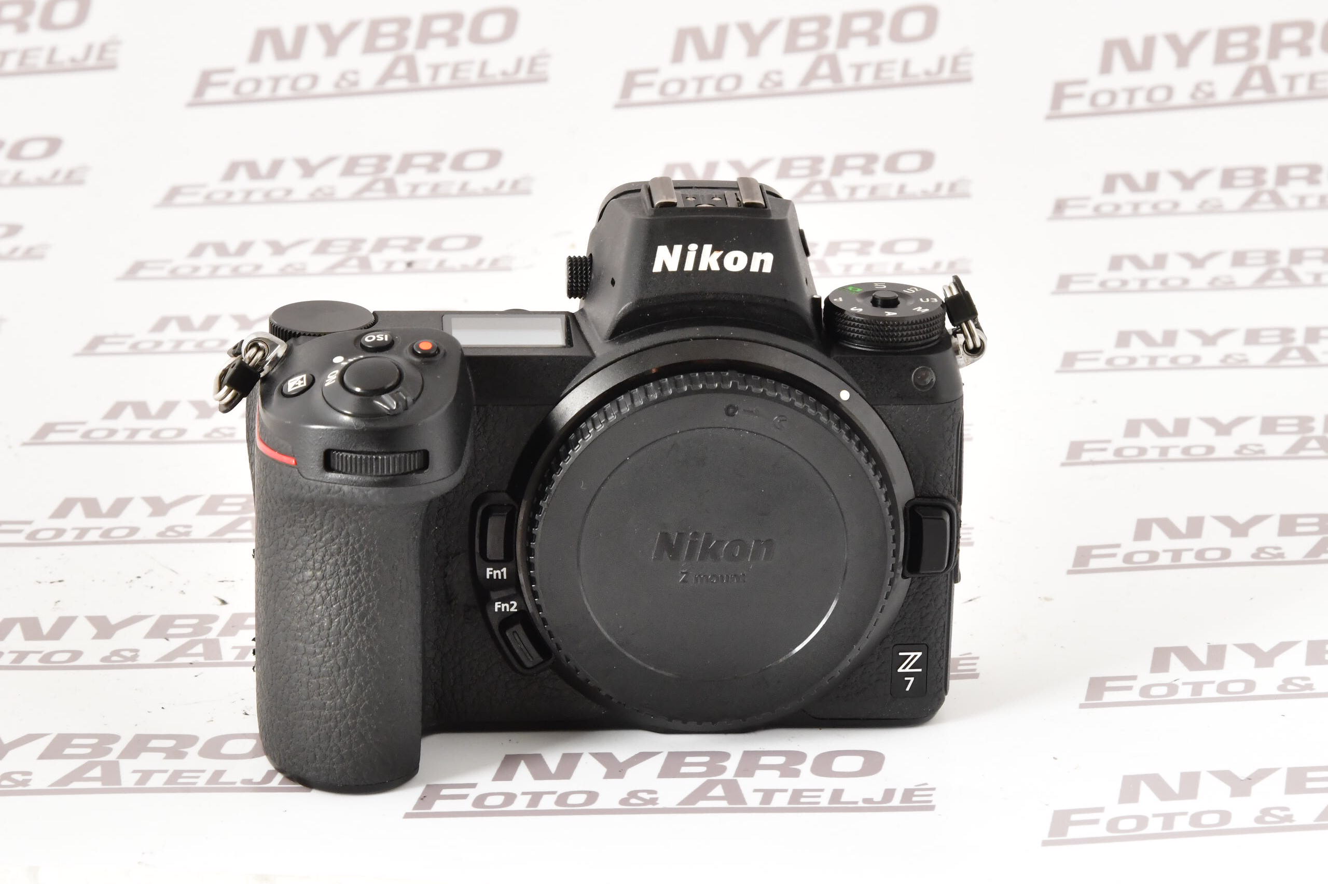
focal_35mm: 78
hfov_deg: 26.0
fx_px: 2876
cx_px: 664
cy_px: 442
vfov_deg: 17.5
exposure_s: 1/160
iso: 1600
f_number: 13
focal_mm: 78
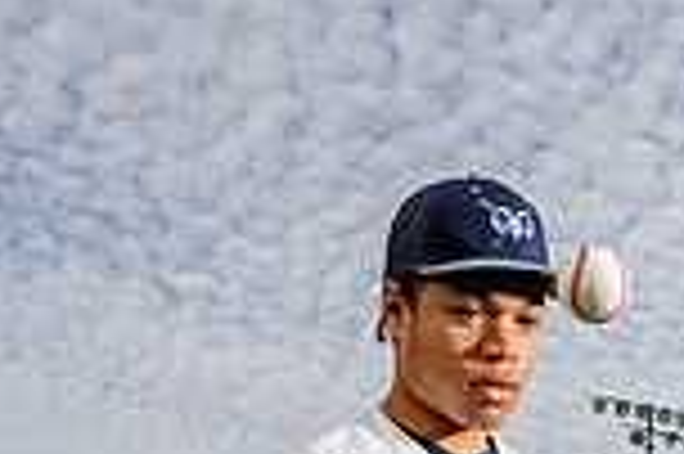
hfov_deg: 22.1
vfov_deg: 12.5
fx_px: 1746
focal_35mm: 92
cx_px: 454
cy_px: 993
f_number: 11
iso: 160
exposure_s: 1/250
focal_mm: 31
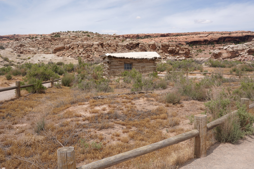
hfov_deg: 50.7
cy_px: 84
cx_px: 127
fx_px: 268
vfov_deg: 35.1
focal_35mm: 38
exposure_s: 1/100
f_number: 16
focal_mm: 38
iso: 100
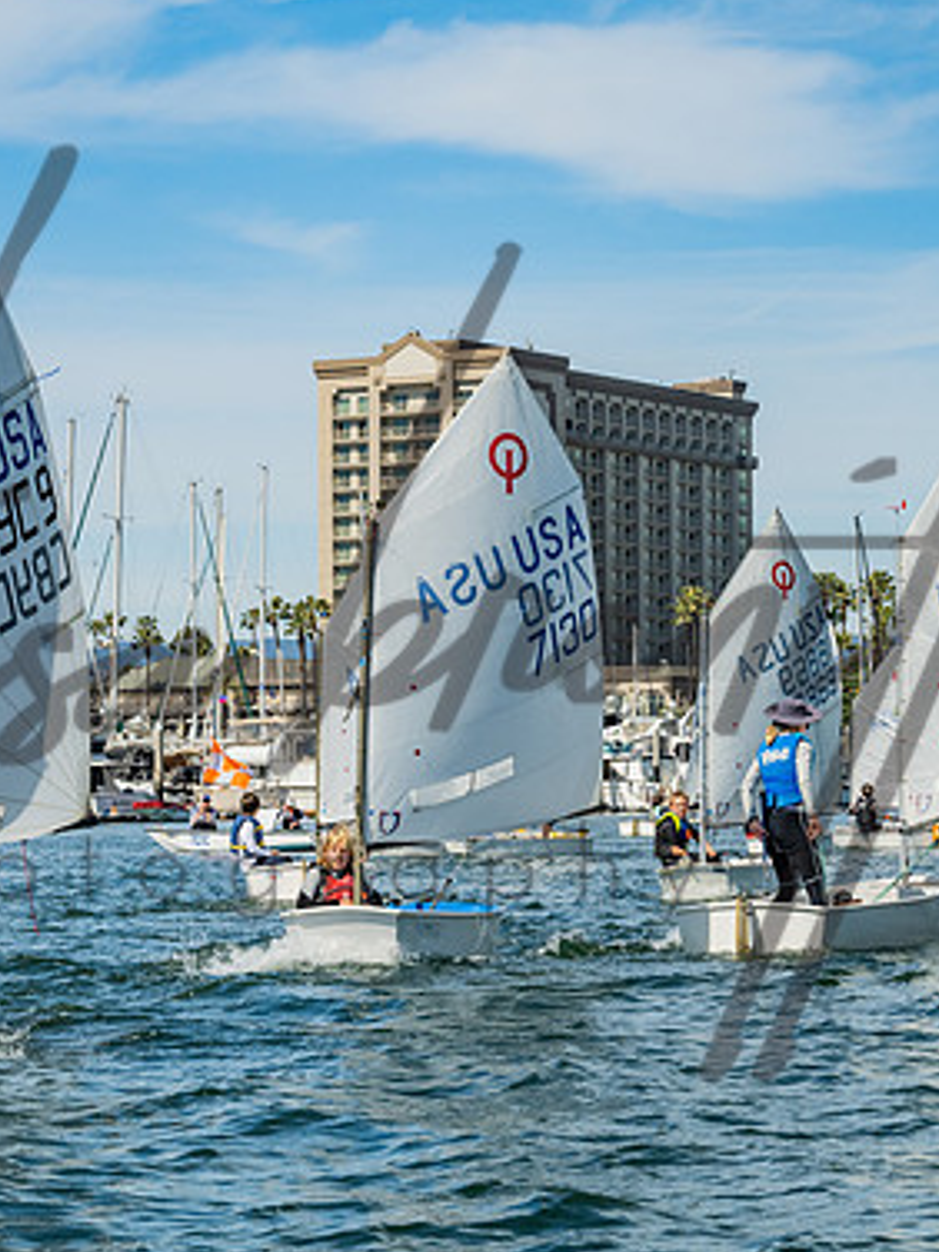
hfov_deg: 13.0
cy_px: 634
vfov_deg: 17.3
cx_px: 507
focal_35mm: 114
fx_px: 4123
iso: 250
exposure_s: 1/500
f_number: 10
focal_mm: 70
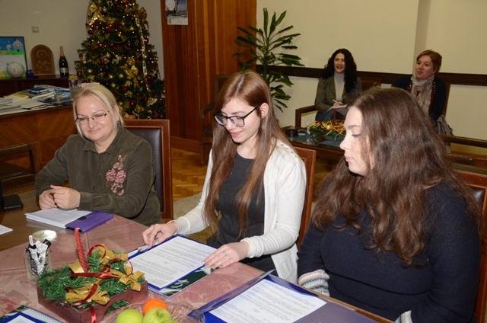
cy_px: 162
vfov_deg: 34.1
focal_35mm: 39
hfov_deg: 49.6
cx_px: 244
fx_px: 527
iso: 640
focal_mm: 26
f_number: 5.6
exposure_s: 1/50
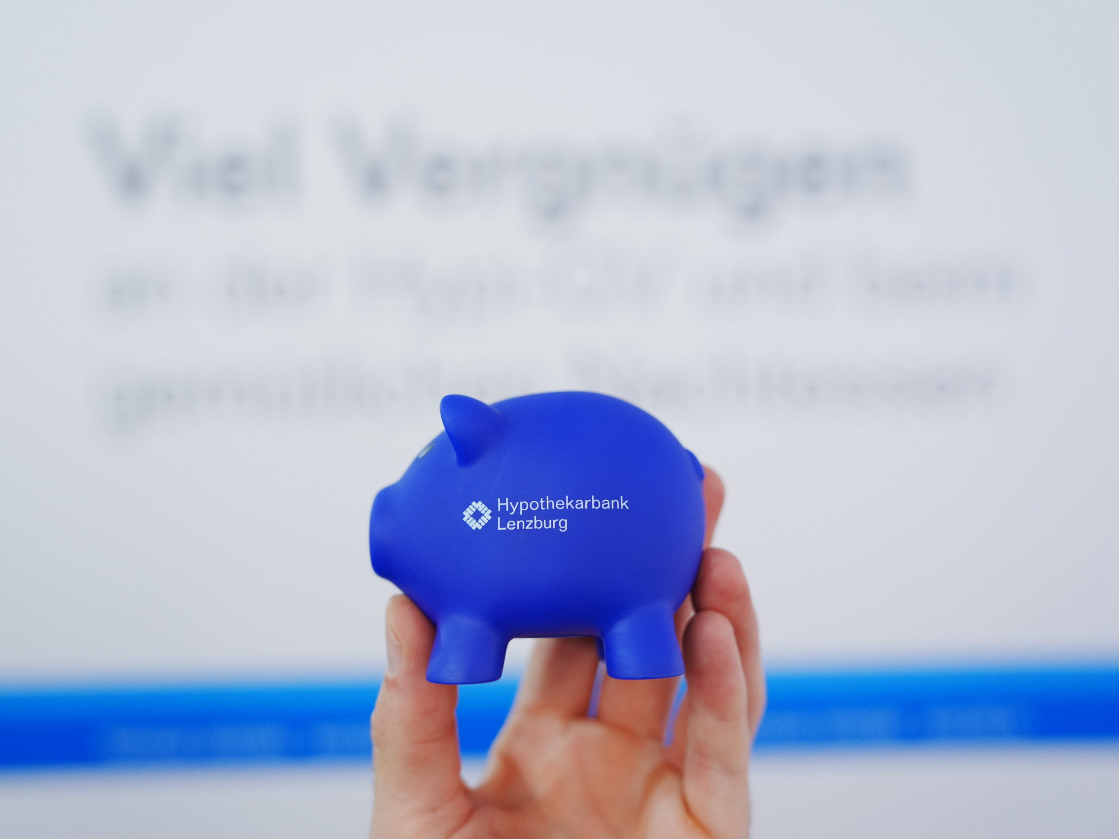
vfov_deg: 37.7
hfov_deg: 48.9
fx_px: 1228
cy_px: 419
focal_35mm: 38
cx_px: 524
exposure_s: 1/200
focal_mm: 35
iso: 800
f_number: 2.8
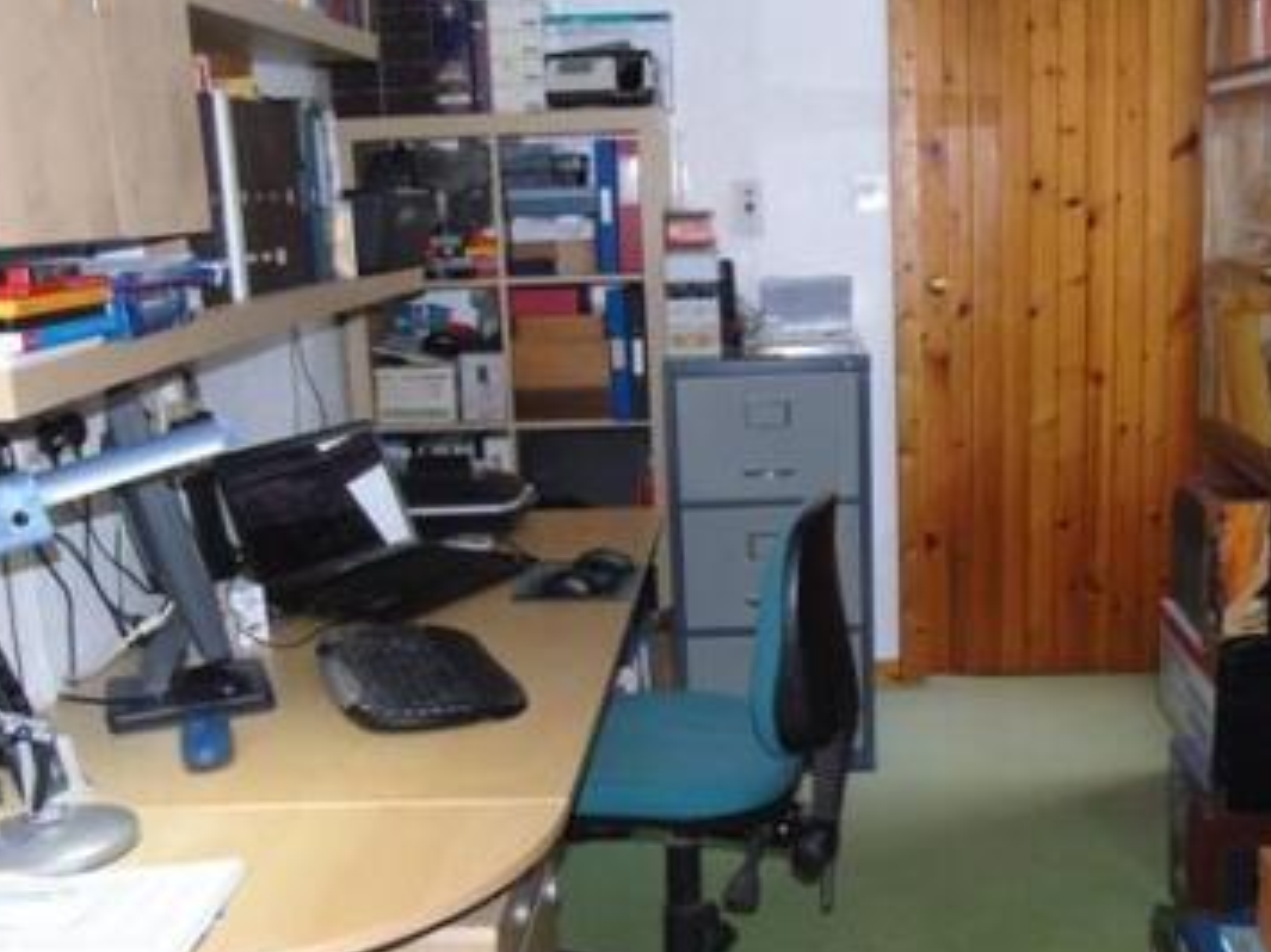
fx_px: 1505
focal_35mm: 41
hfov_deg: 45.7
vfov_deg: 35.1
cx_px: 700
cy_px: 542
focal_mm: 4.4
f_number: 3.4
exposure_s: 1/30
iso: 200
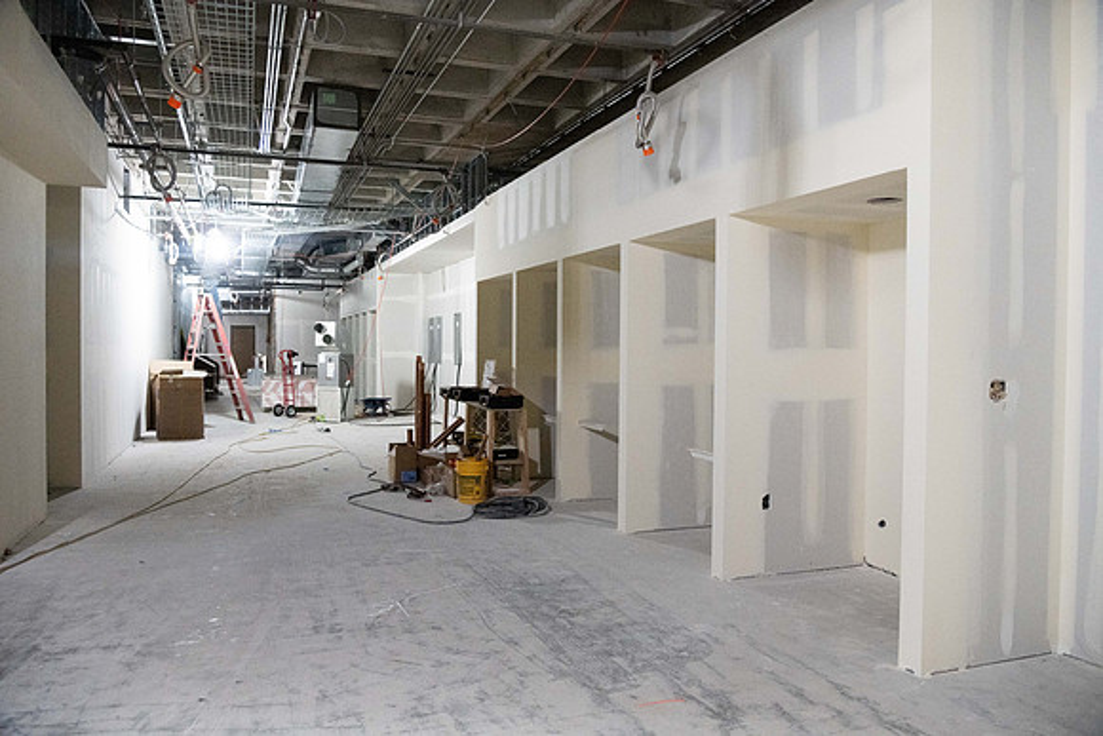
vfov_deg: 47.7
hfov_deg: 67.1
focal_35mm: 27
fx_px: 832
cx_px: 553
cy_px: 368
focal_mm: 27
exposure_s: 1/250
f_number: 4
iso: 2500
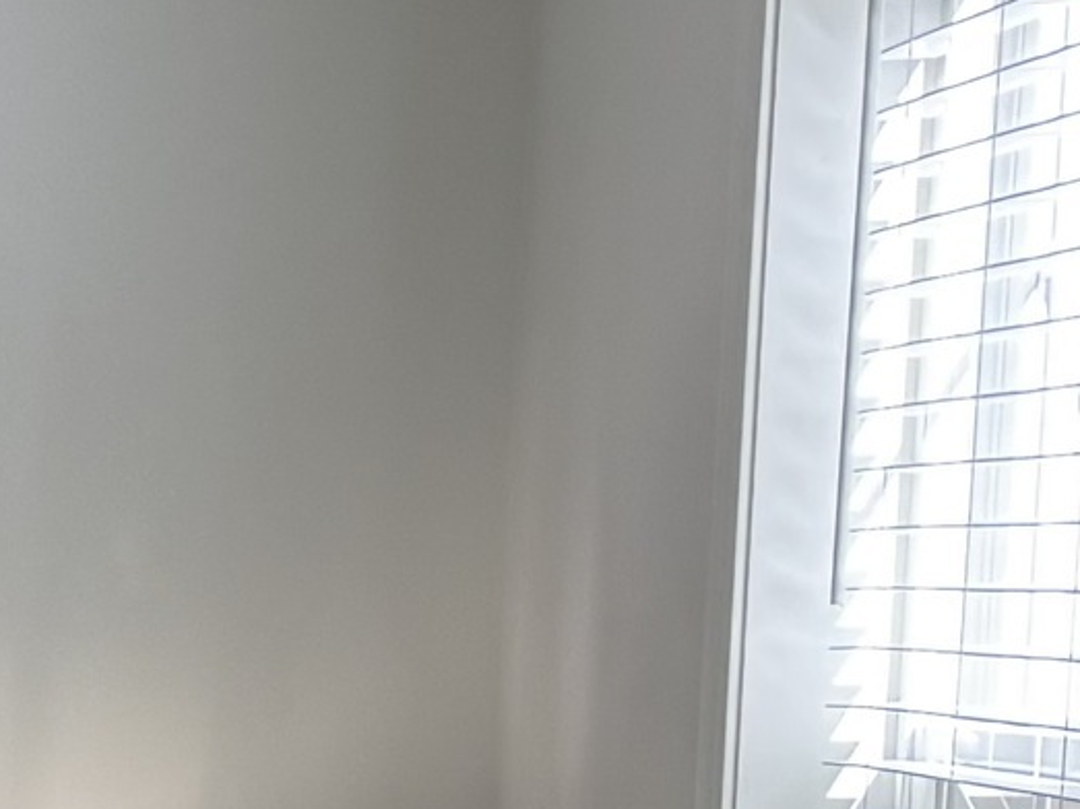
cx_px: -2026
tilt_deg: -6.8
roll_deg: +1.2
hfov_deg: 10.5
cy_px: 1166
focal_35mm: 141
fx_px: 4398
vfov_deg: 10.2
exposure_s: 1/120
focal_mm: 6.76
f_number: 1.78
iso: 100
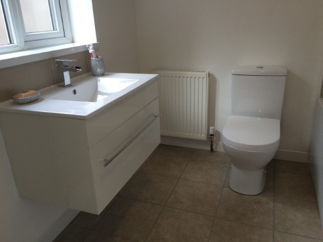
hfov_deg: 61.7
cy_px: 121
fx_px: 271
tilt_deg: -21.0
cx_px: 162
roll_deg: +3.7
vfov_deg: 48.2
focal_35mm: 29
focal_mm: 4.15
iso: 40
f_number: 2.2
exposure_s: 1/100
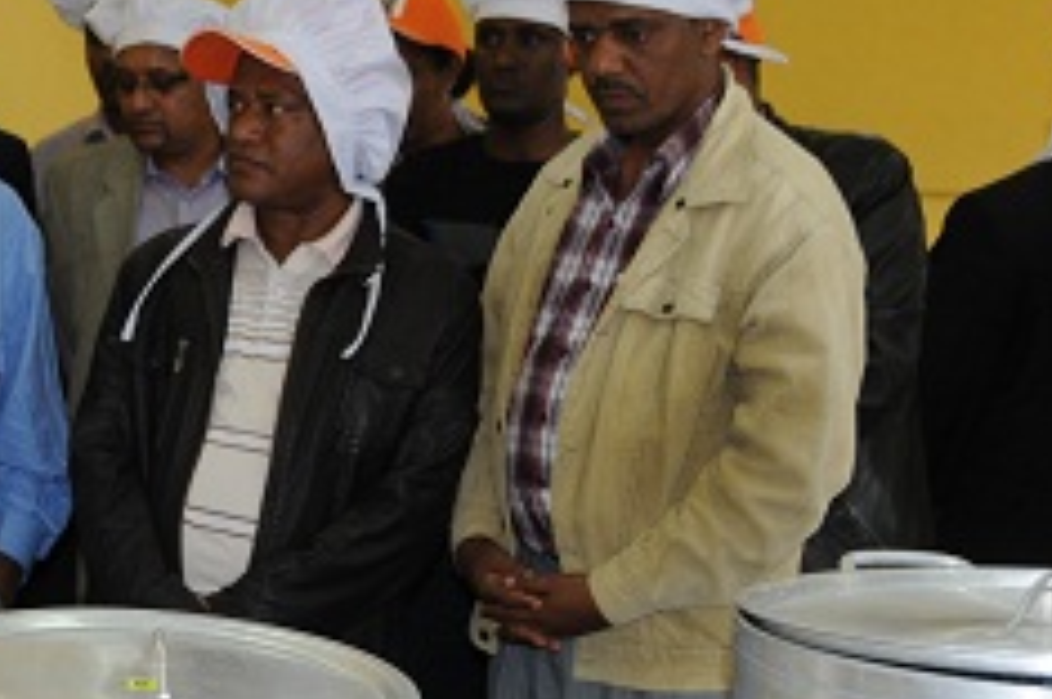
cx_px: 192
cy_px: 556
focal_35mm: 83
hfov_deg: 24.1
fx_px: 2422
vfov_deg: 16.3
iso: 400
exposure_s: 1/60
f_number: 4
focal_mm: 26
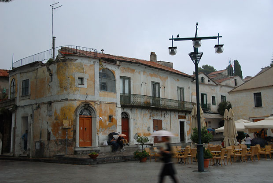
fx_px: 296
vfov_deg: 34.3
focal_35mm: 39
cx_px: 136
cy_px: 92
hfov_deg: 49.5
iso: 200
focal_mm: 26
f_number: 3.8
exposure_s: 1/45
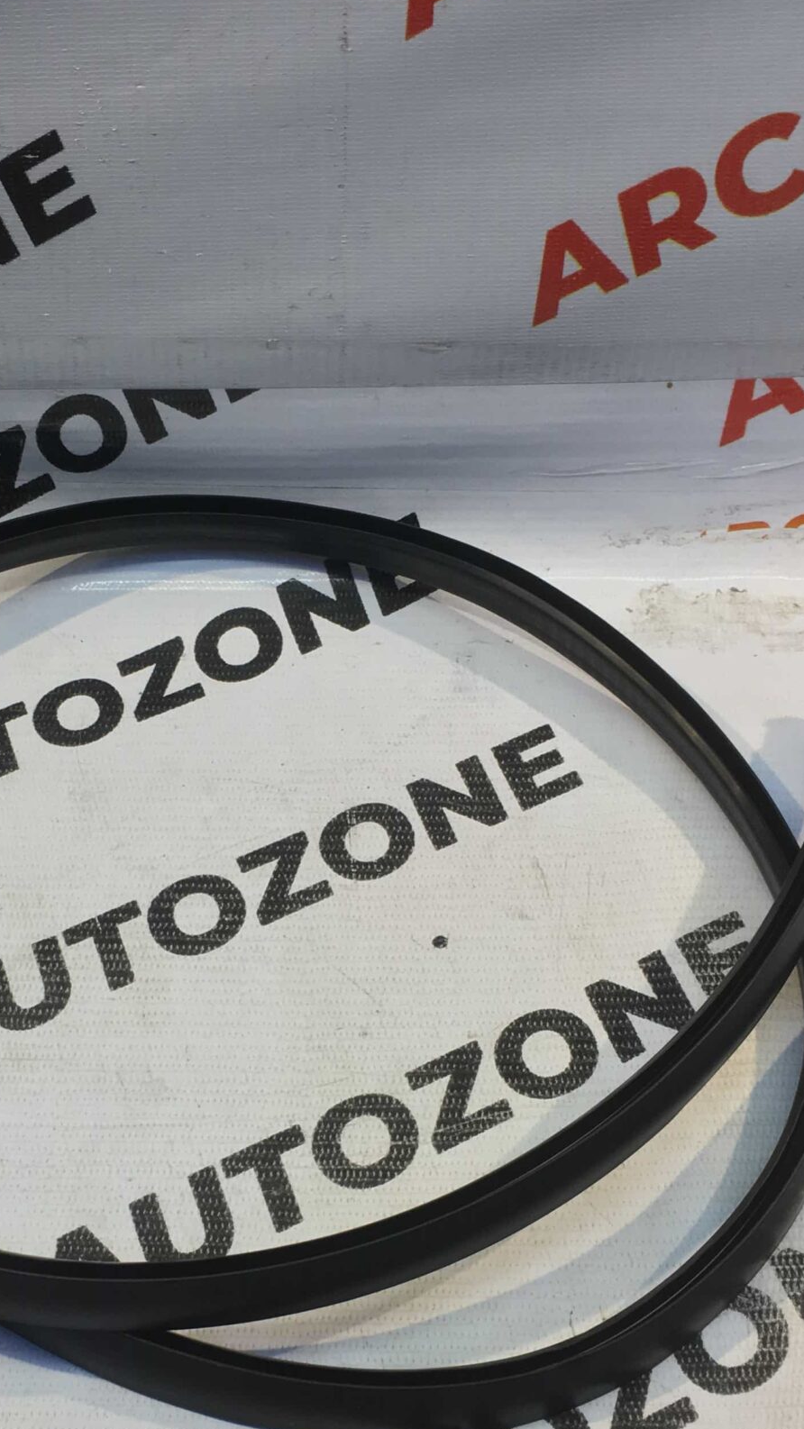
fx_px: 1933
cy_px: 938
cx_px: 260
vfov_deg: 40.1
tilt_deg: -51.0
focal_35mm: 51
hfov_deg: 23.4
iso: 32
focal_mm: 4.15
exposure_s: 1/33
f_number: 2.2
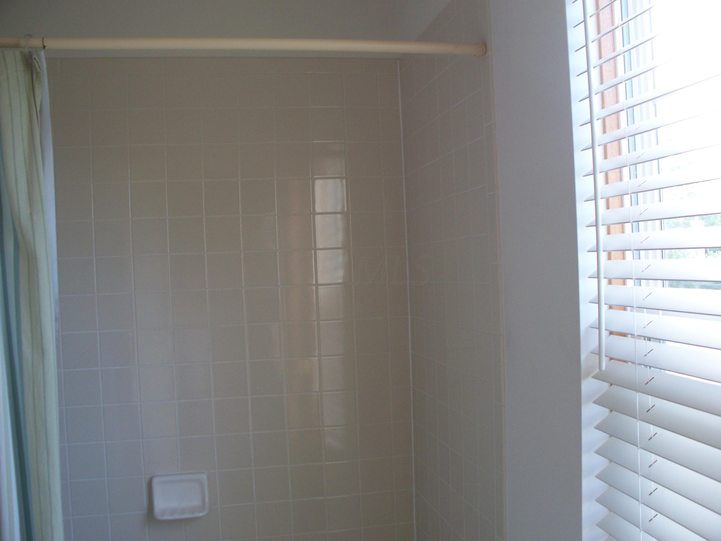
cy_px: 270
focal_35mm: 36
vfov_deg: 39.7
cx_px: 360
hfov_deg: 51.4
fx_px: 750
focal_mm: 7.54
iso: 160
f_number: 2.8
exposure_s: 1/60
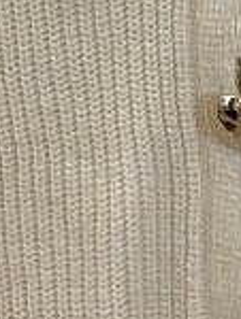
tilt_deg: -5.2
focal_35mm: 173
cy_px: -185
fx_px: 1601
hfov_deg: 8.6
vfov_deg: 10.9
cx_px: 243
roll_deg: -0.8
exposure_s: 1/50
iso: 250
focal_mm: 4.25
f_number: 1.8
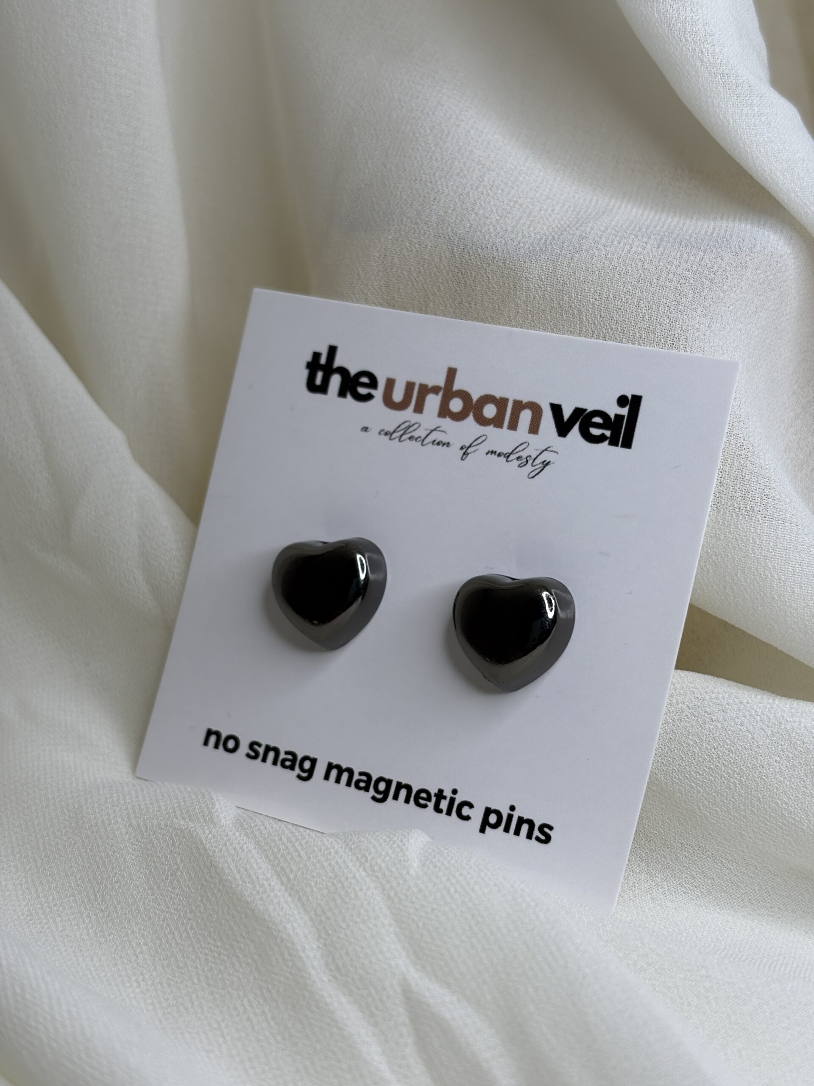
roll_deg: -0.1
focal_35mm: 52
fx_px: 1630
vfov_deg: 36.8
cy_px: 543
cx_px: 407
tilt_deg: -21.2
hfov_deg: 28.0
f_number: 1.6
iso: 50
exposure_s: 1/348
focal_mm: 5.96
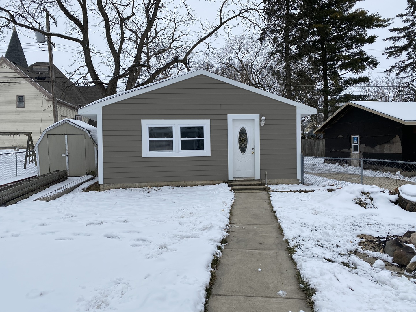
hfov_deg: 67.3
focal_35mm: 26
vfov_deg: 53.1
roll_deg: +1.1
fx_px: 312
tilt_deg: -2.1
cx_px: 208
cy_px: 156
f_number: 1.8
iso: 32
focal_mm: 4.25
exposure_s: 1/3040
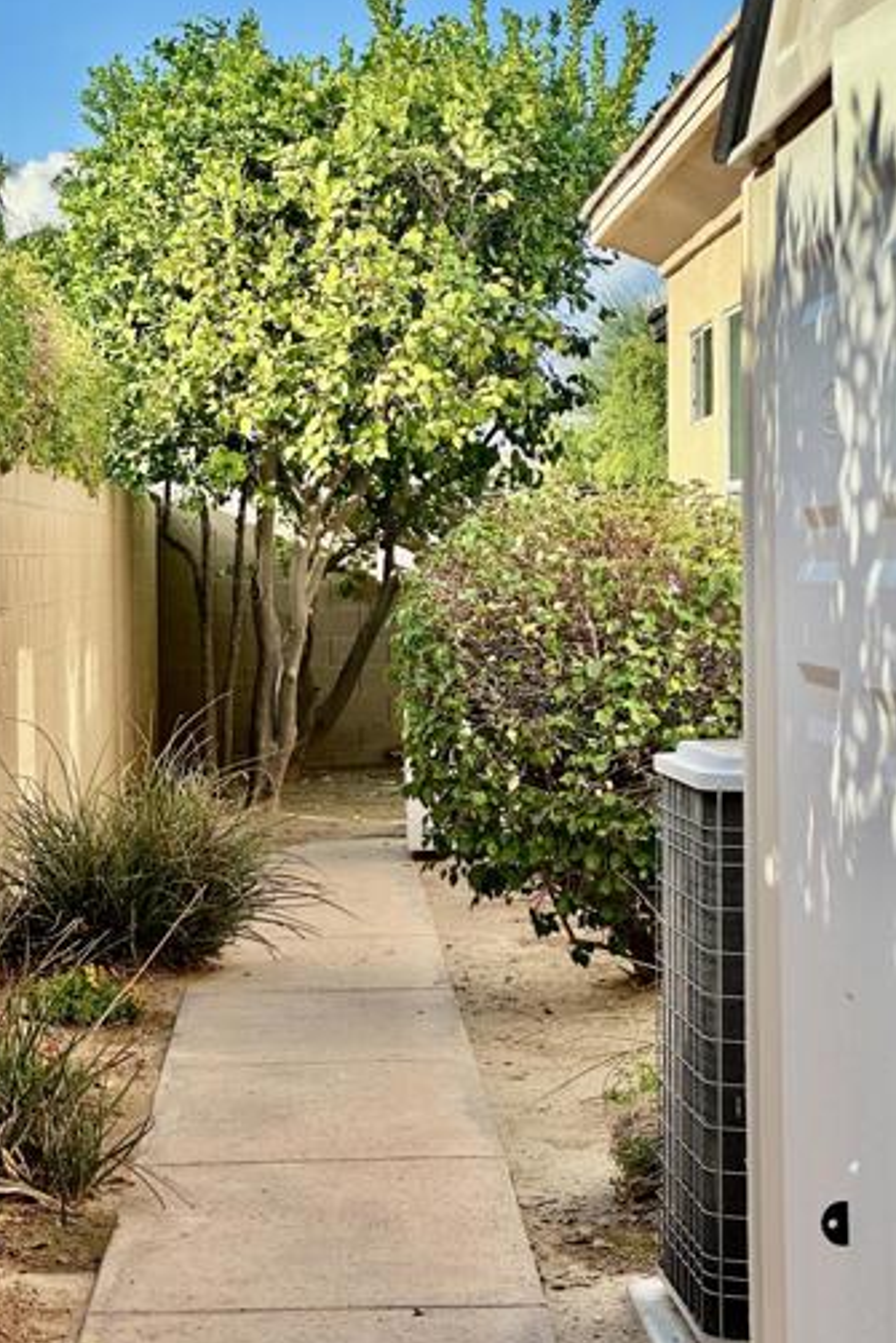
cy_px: 795
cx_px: 348
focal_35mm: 102
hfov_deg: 13.4
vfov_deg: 20.0
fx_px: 3805
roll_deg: -0.7
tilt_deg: -2.6
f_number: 2.8
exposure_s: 1/221
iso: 32
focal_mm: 9
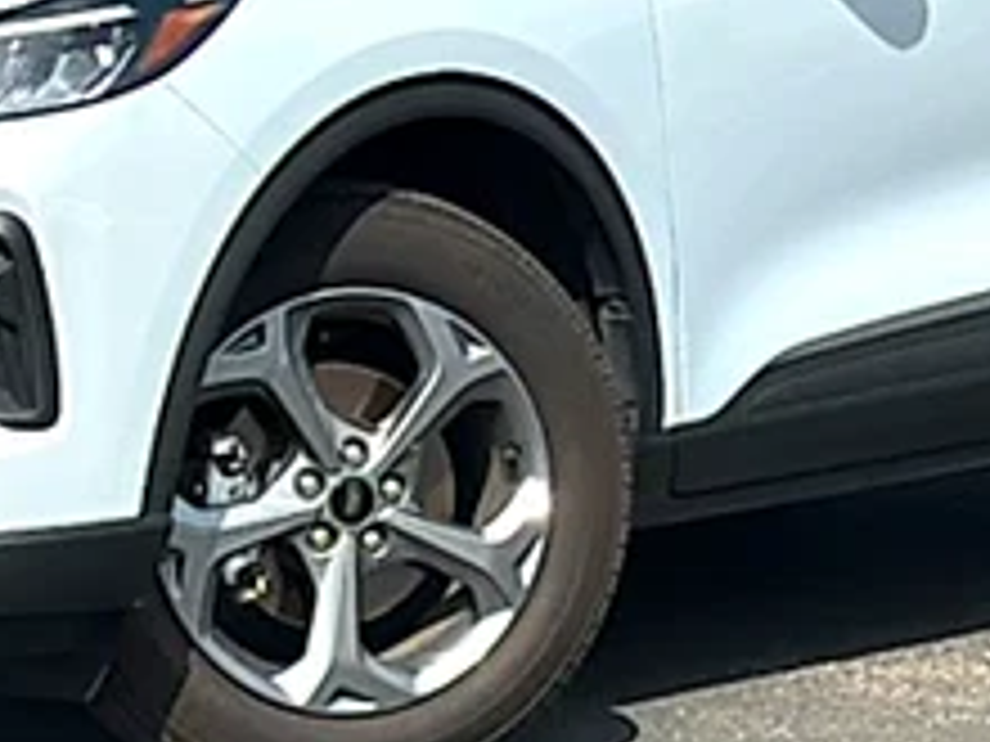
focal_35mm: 197
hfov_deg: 10.0
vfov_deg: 7.5
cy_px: 92
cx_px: 414
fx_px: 5634
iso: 64
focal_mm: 6.86
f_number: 1.78
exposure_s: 1/4808
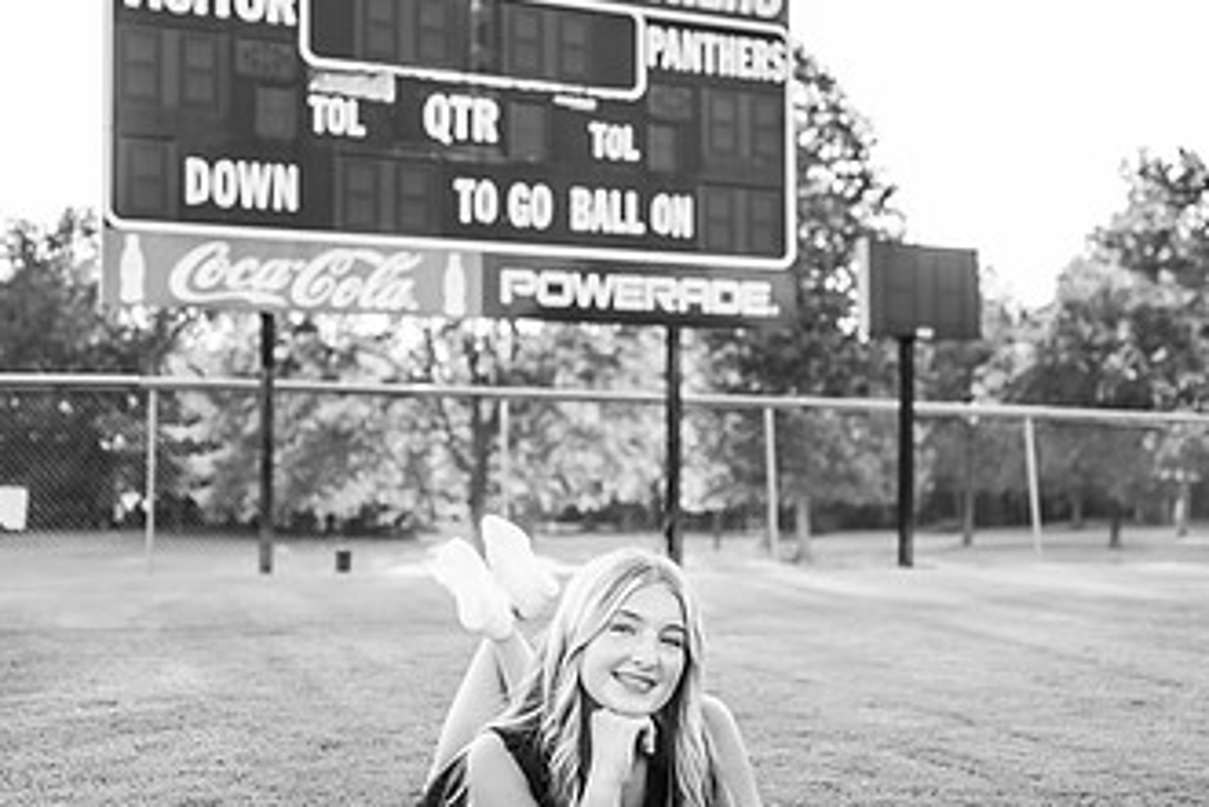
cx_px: 628
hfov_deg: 46.4
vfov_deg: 31.9
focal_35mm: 42
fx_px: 1411
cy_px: 444
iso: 125
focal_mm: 24
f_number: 2
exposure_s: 1/500
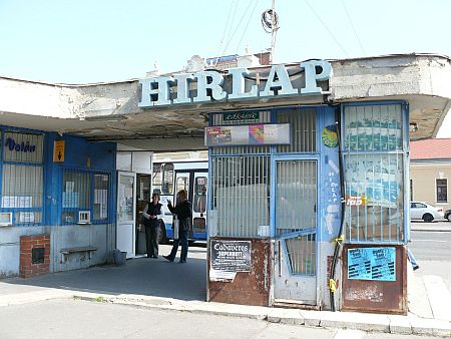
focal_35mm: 35
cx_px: 226
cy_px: 170
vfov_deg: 40.7
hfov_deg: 52.6
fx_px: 456
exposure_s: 1/250
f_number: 4.5
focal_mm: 7.4
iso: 100
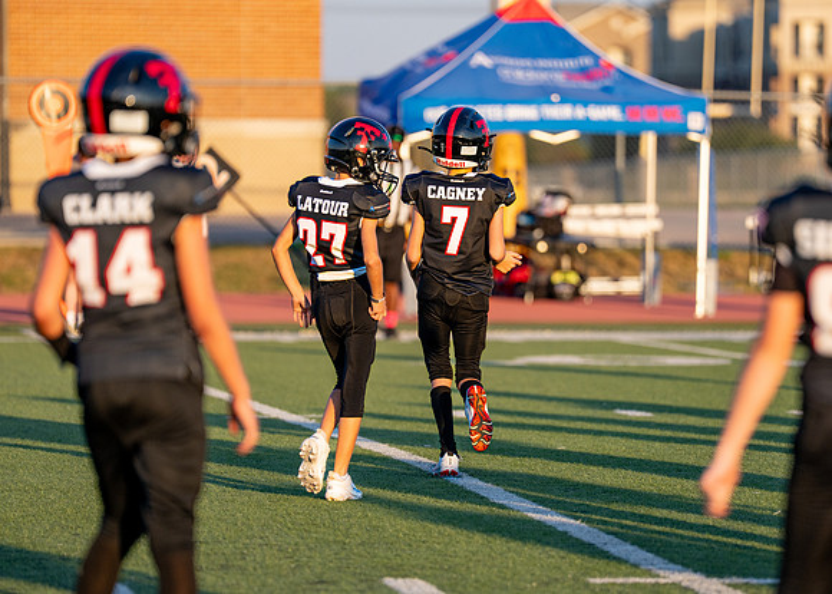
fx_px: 6289
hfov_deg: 7.6
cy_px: 267
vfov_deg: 5.4
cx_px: 448
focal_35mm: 266
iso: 160
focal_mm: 200
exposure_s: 1/1250
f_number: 2.8
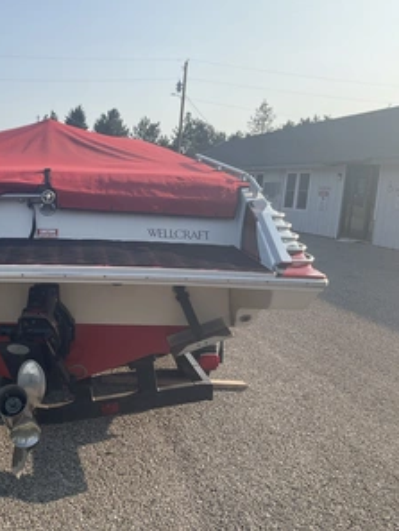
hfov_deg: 35.3
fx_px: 599
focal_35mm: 39
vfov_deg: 47.8
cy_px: 265
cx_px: 63
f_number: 1.8
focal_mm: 3
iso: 25
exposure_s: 1/1534
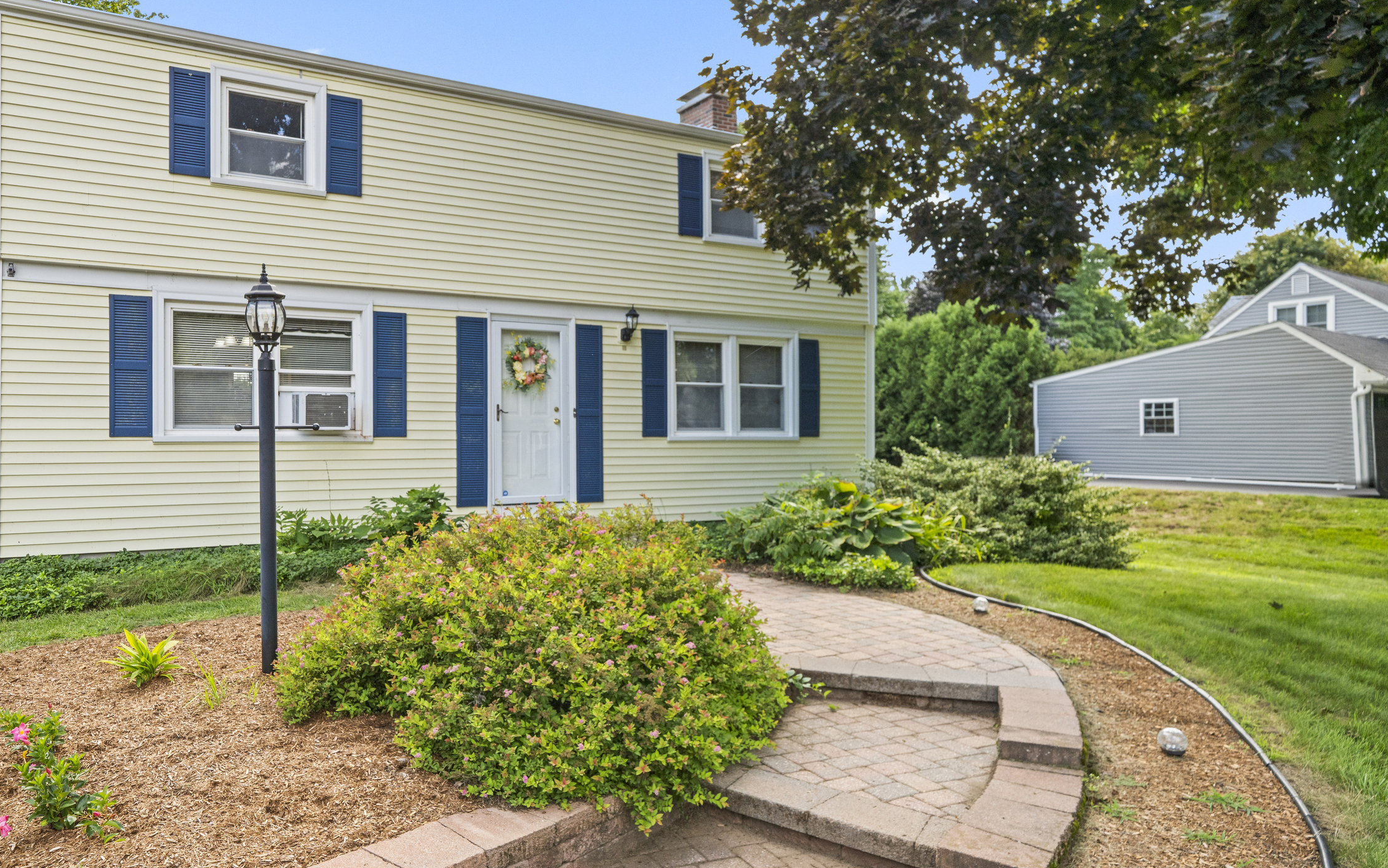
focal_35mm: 21
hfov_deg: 79.1
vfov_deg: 57.3
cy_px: 451
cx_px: 444
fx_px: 794
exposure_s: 1/200
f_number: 7.1
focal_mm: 15
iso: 320
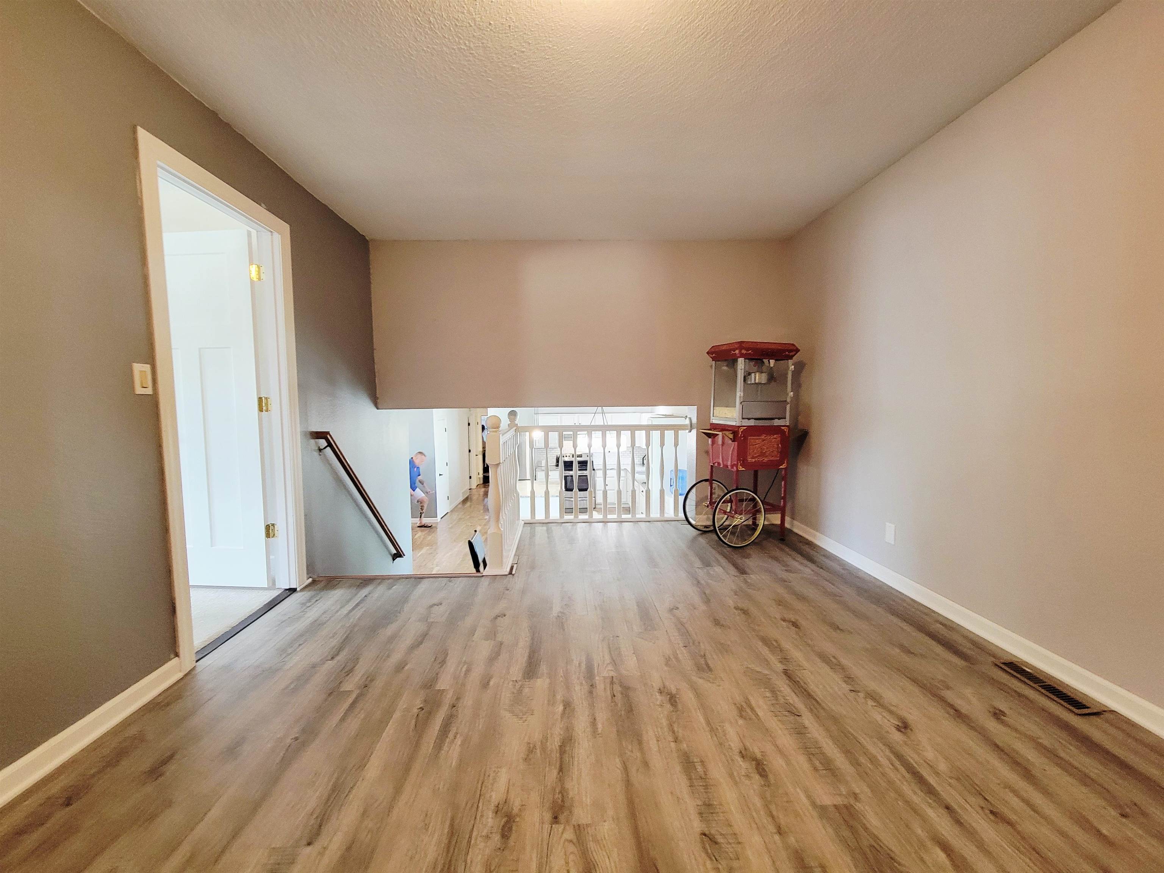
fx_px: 437
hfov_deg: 106.2
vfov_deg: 89.9
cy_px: 436
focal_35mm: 13
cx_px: 582
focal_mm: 2.2
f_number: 2.2
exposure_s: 1/40
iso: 320
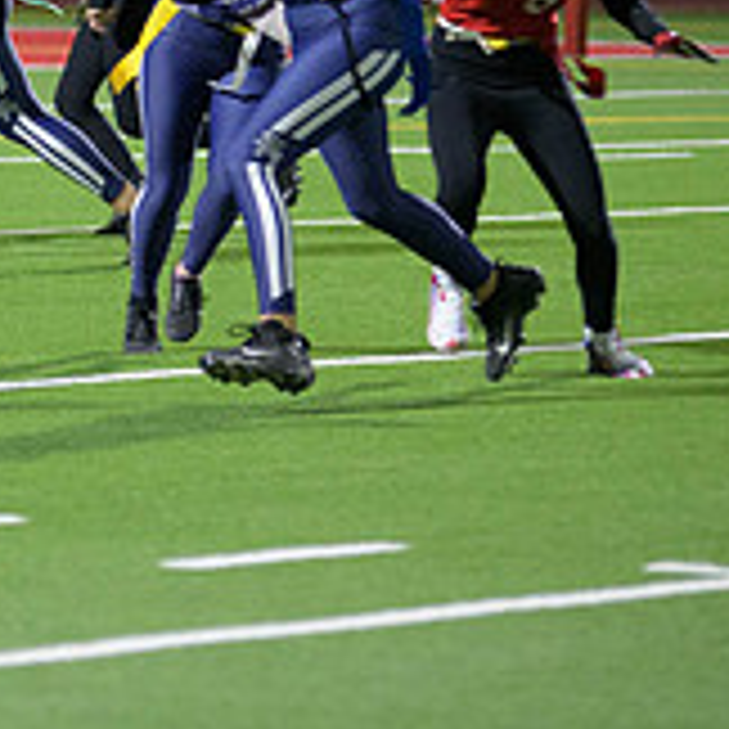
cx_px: -279
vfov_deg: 4.2
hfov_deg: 4.2
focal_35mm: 412
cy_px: -7
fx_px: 9816
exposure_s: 1/640
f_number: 2.8
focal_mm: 135
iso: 4000
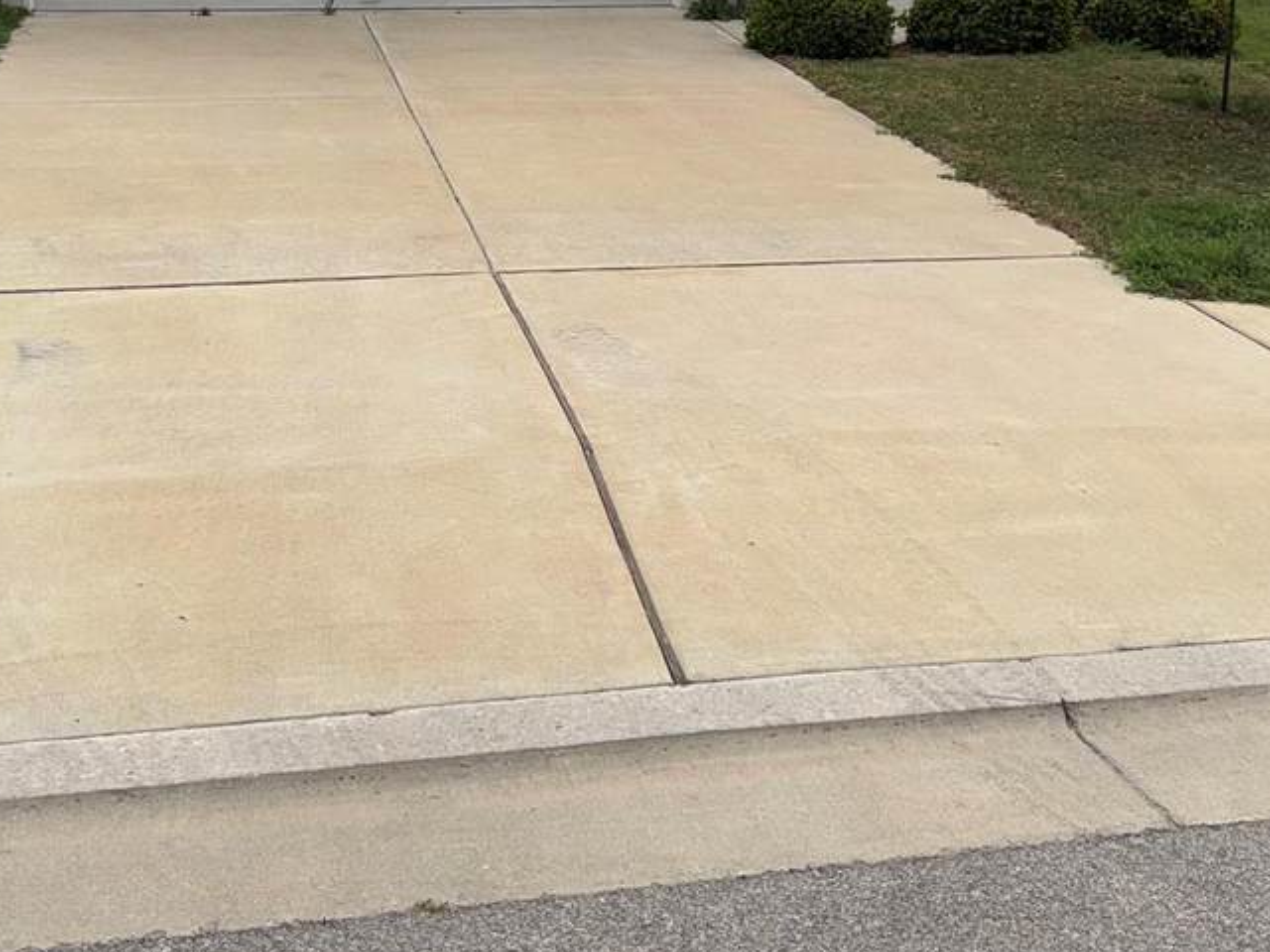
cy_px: 60
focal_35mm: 48
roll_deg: -1.1
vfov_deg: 28.8
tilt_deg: -8.9
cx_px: 635
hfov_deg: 39.7
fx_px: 1761
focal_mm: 6.76
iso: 50
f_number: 1.78
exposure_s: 1/12346
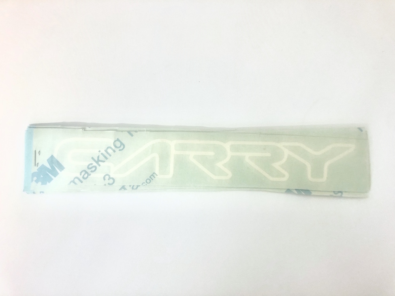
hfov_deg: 63.4
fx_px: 320
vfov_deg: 49.7
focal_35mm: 28
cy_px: 148
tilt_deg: -84.5
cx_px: 198
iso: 40
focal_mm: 4
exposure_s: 1/24
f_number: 1.8
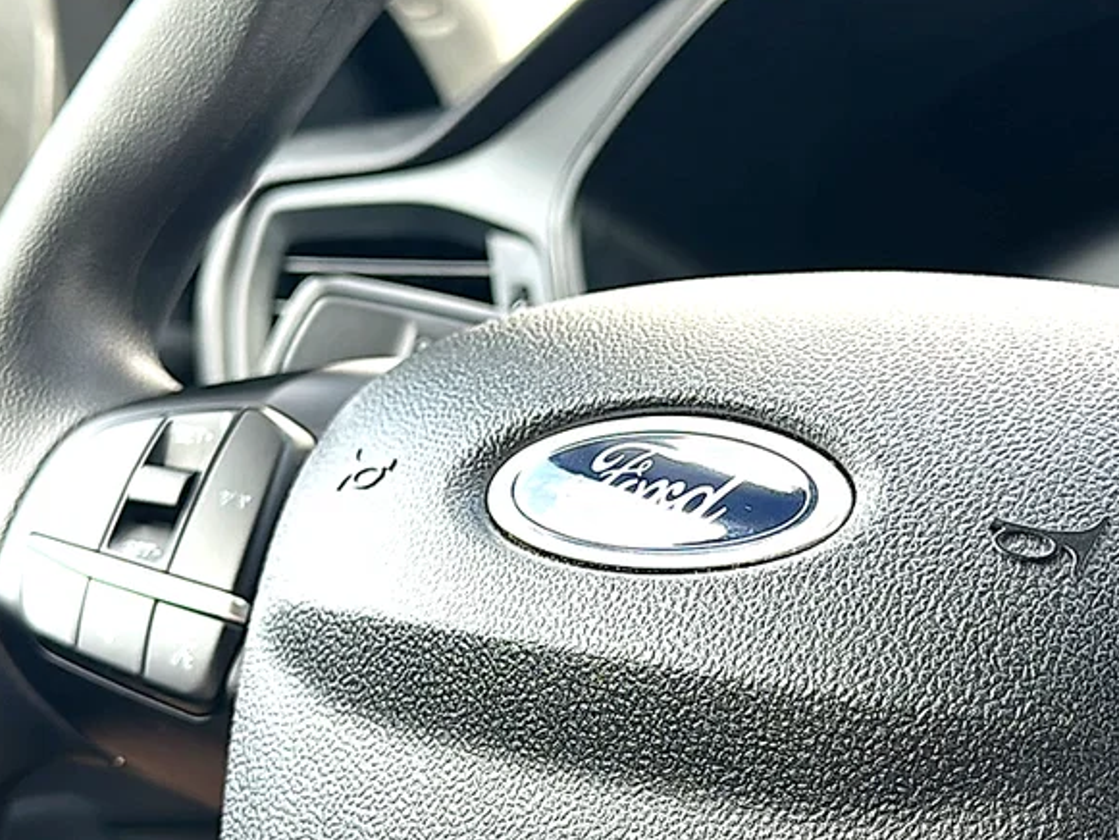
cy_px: 463
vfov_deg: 27.5
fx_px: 1714
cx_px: 601
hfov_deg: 36.1
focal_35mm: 53
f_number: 1.78
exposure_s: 1/250
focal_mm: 6.86
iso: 100
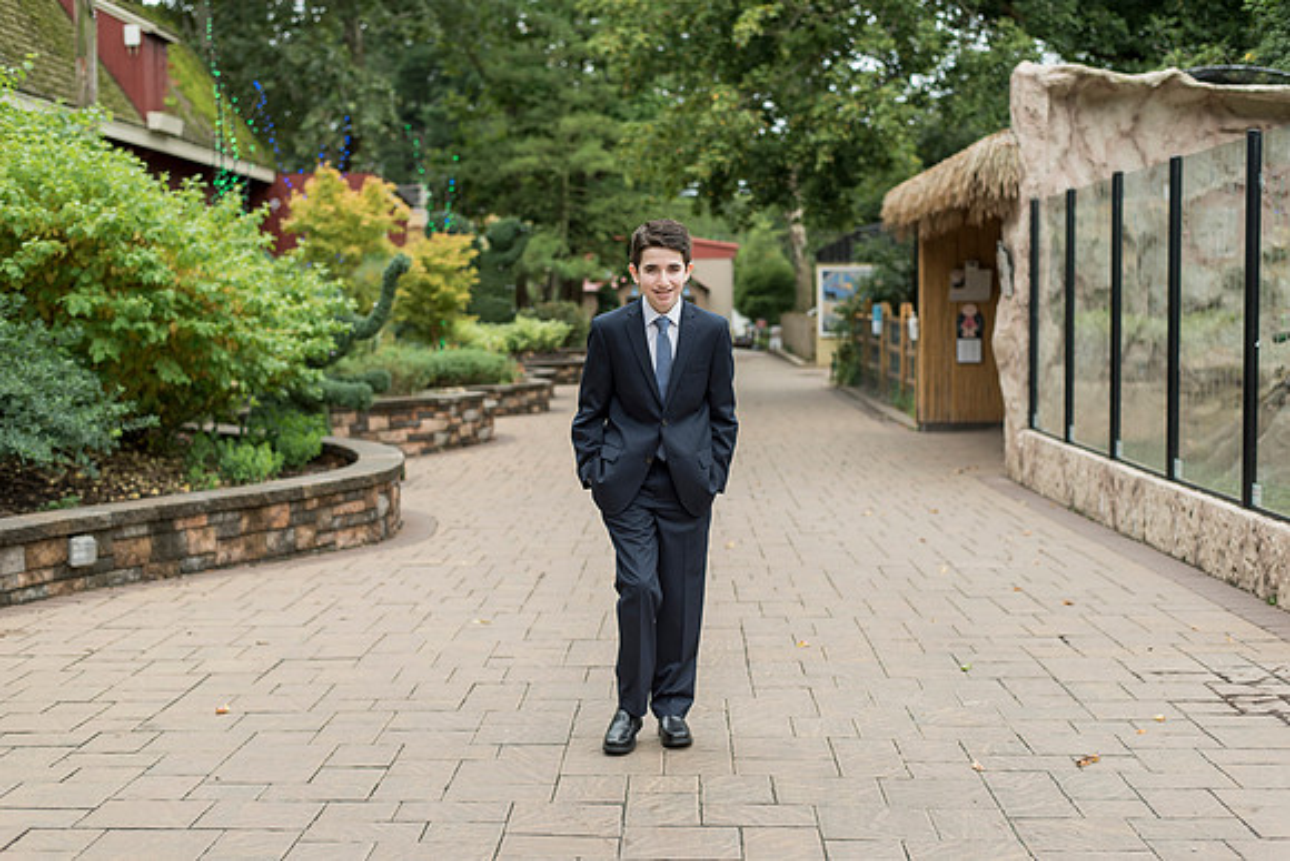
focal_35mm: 50
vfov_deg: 27.0
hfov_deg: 39.6
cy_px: 430
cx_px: 645
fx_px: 1792
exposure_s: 1/1000
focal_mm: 50
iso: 400
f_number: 2.8
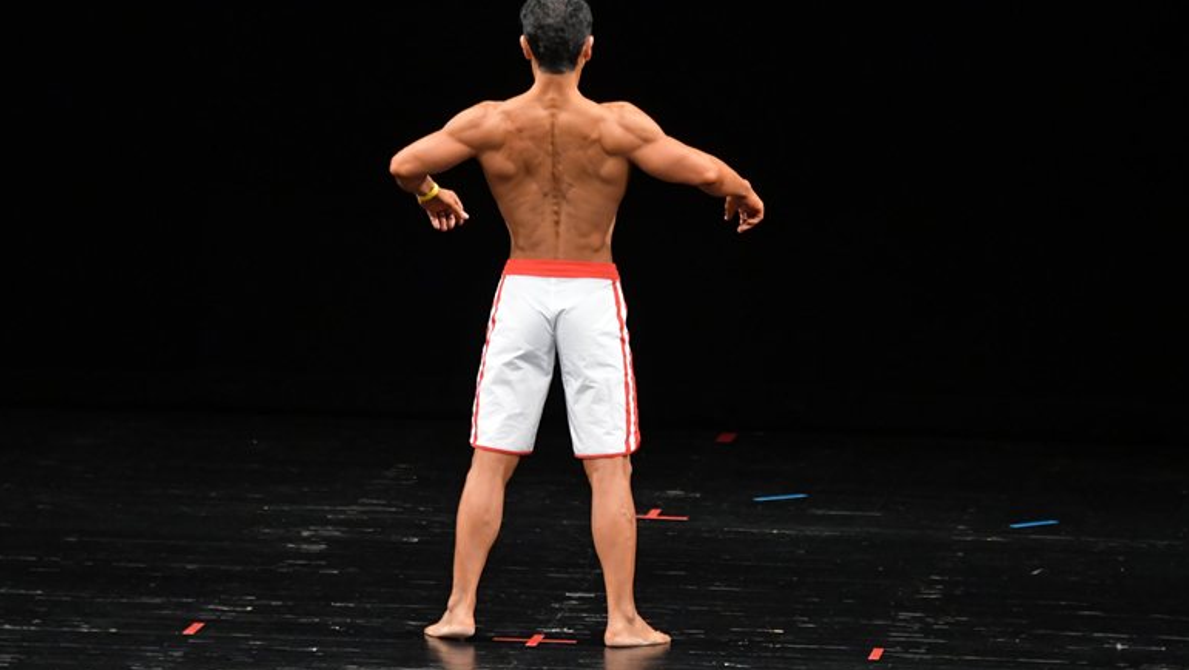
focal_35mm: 284
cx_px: 596
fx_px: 8955
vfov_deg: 4.3
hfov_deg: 7.6
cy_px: 309
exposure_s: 1/400
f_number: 5.6
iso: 3200
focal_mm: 180
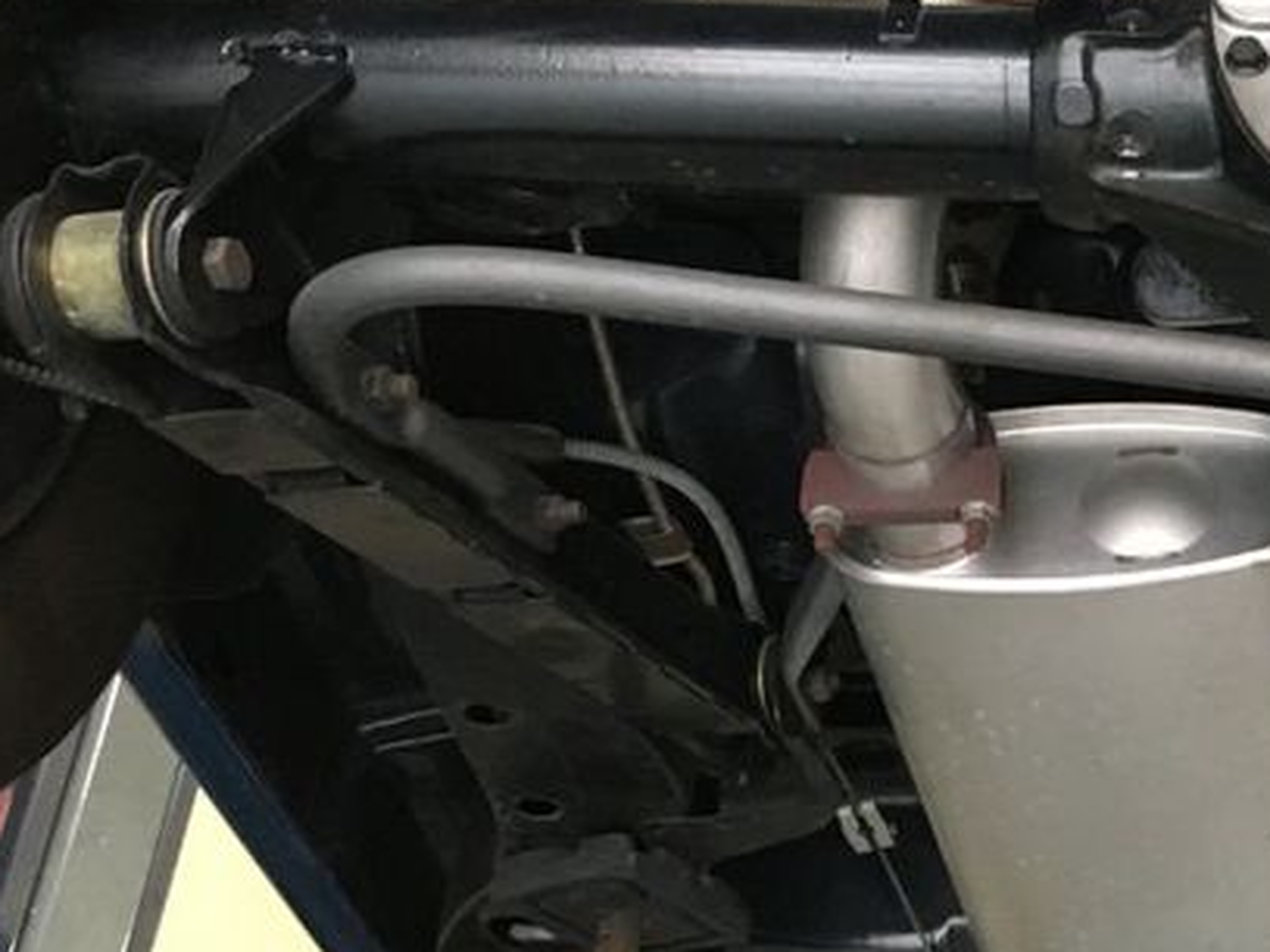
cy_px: 780
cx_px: 1513
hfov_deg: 24.3
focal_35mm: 73
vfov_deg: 19.9
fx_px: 2677
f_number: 2.2
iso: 200
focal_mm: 4.15
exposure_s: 1/30
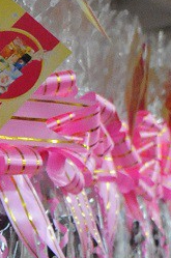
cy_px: -120
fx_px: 3112
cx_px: 523
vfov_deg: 4.7
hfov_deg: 3.1
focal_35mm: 435
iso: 2000
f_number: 5.6
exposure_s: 1/60
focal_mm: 42
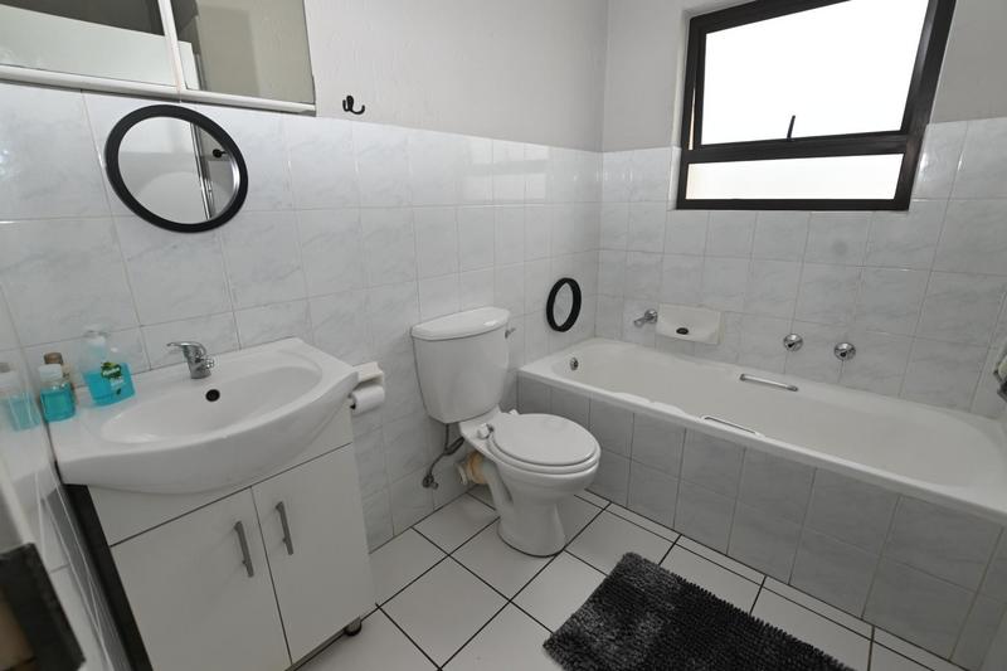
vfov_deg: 77.3
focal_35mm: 15
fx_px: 419
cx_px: 504
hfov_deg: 100.4
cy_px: 336
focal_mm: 10
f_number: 5.6
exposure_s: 1/125
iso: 180
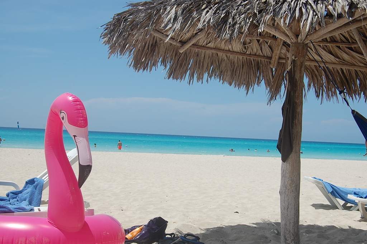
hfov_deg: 38.9
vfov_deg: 26.4
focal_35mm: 51
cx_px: 184
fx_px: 519
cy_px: 122
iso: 200
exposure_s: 1/400
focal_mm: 34
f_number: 10
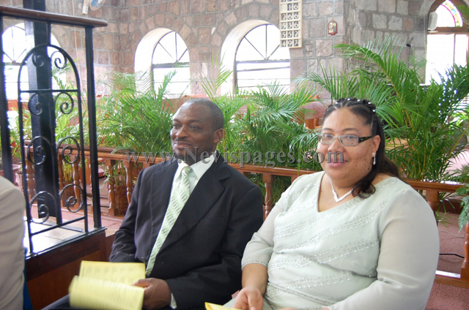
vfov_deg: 36.7
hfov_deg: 53.2
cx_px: 234
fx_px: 468
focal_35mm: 36
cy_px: 155
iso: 800
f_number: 4
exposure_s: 1/13
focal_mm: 24
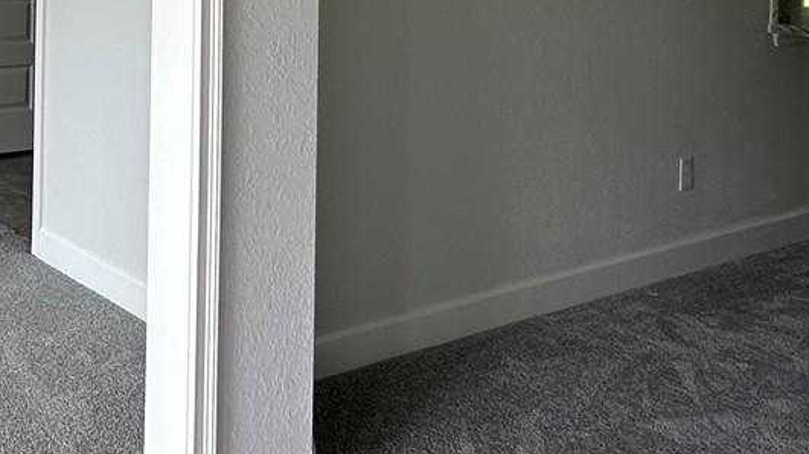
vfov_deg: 23.7
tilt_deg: +0.3
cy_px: -90
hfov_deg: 37.9
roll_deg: -2.0
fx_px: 986
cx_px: -61
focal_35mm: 46
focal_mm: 2.22
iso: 50
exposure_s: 1/99
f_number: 2.2
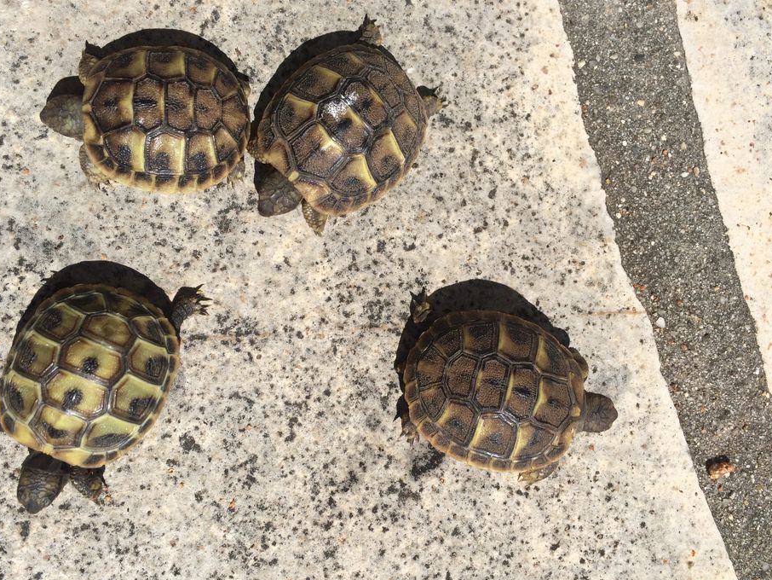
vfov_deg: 44.2
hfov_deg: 56.8
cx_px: 364
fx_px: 714
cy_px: 293
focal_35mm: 32
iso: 32
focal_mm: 4.15
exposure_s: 1/3731
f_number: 2.2
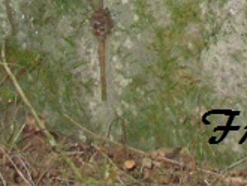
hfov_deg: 12.2
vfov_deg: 8.6
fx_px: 1157
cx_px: 159
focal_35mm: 162
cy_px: -200
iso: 200
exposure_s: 1/128
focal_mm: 6.3
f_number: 2.9
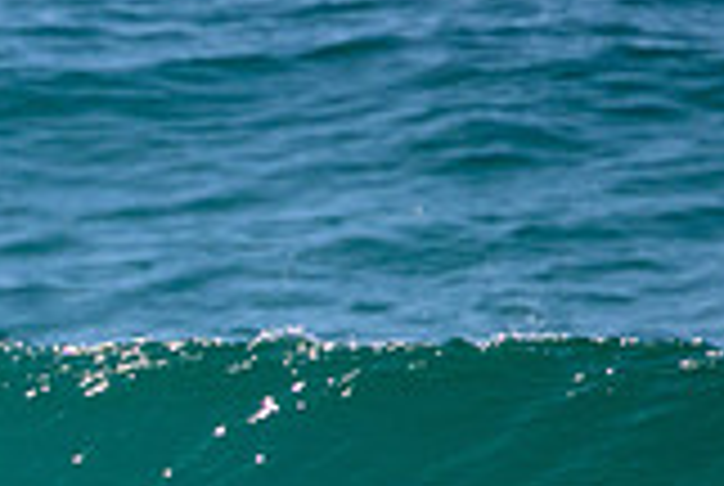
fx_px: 58006
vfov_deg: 0.5
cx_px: -396
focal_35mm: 2879
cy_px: 619
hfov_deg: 0.7
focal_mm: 800
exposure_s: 1/2000
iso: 1100
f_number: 11
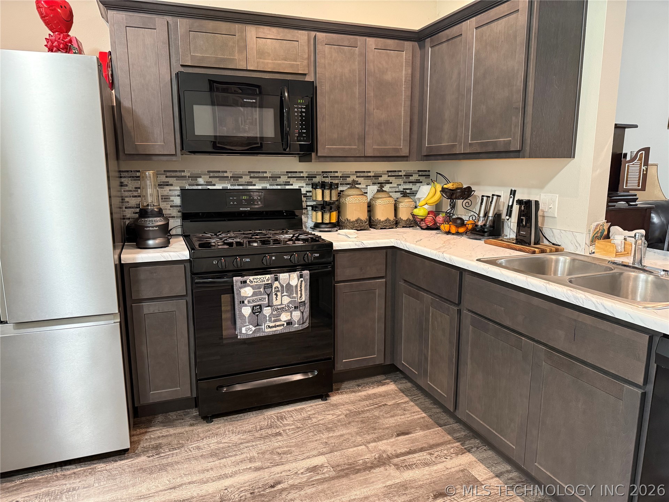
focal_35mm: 24
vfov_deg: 56.8
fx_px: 464
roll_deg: +0.0
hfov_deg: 71.6
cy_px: 251
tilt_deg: -10.9
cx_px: 334
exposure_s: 1/60
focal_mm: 6.76
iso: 400
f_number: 1.78
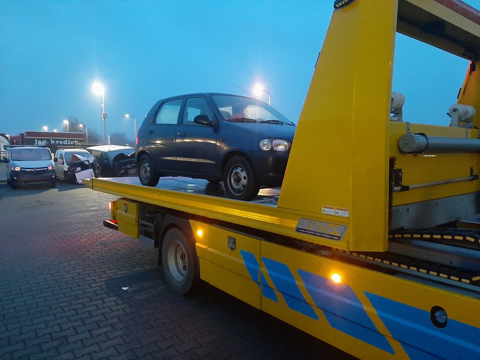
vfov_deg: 53.1
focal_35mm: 26
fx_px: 361
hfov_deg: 67.3
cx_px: 240
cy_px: 180
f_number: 1.7
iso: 1000
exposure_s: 1/17
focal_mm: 3.93
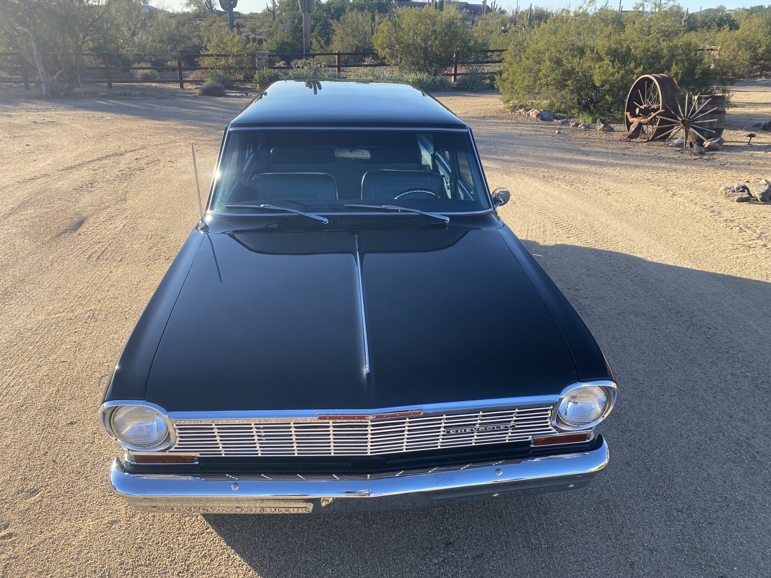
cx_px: 386
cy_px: 289
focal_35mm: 26
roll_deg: -2.5
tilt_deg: -25.2
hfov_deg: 67.3
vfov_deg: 53.1
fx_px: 579
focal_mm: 4.25
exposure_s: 1/772
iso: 32
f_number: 1.8
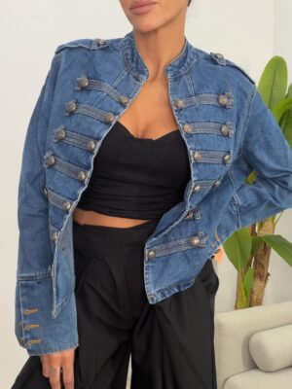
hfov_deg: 46.8
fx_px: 337
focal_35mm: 30
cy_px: 194
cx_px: 146
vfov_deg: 60.0
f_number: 1.9
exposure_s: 1/73
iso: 50
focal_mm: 2.71
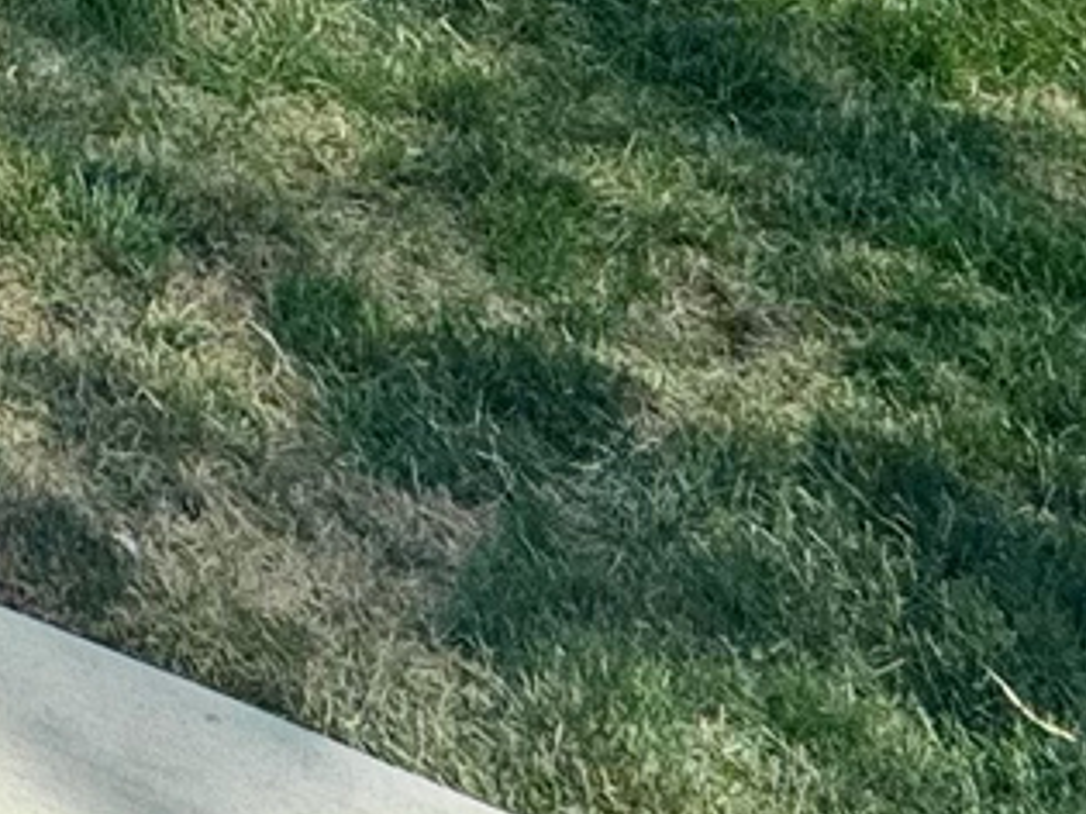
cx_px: -1114
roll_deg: +1.1
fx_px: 2854
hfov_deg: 16.3
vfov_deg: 11.2
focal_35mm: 91
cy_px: -1531
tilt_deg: +0.2
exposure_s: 1/840
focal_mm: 2.22
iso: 50
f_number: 2.2
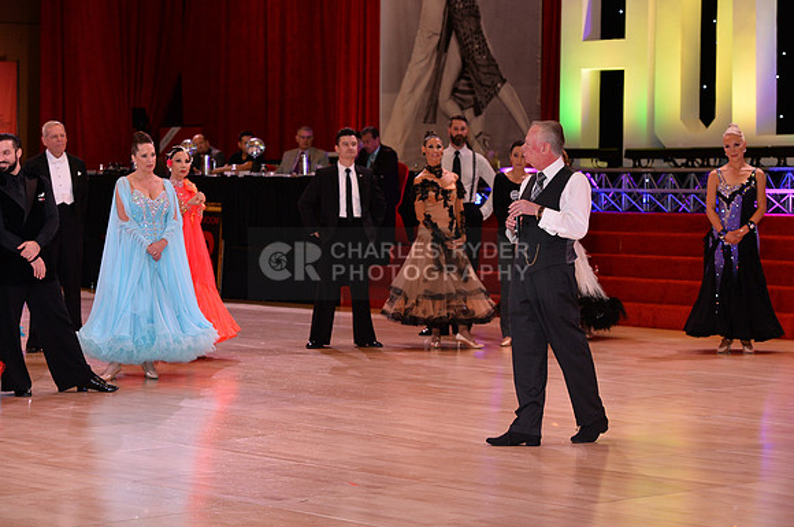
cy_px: 264
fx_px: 2423
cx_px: 397
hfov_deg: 18.6
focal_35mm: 110
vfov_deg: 12.4
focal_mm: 110
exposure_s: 1/250
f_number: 5
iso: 1600
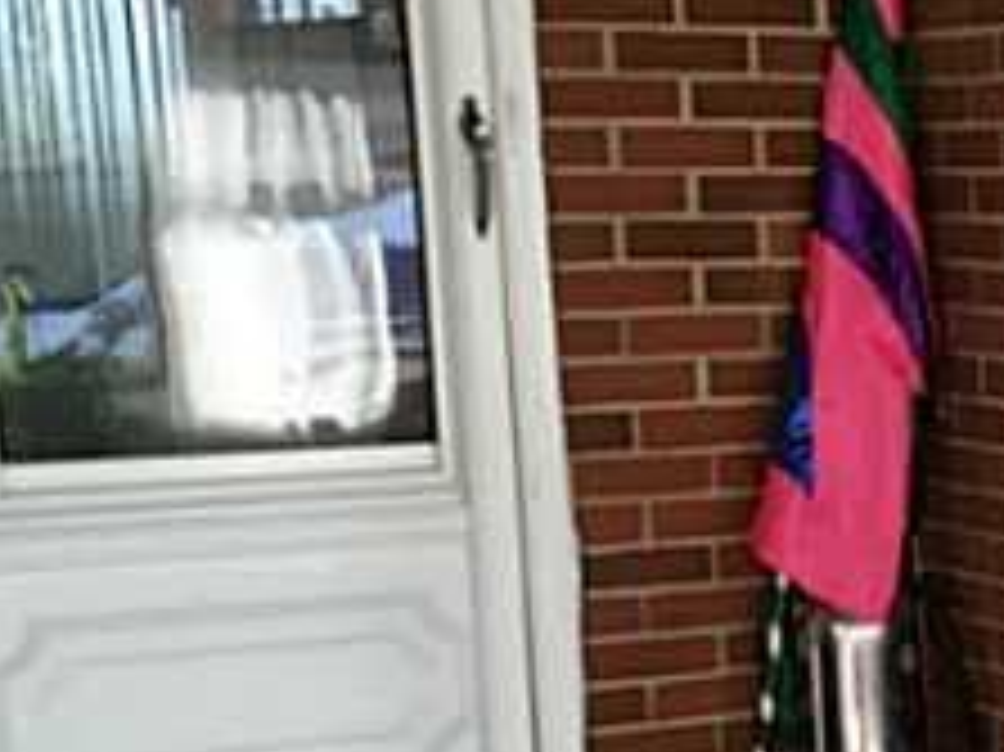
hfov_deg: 16.6
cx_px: 1648
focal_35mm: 104
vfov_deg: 14.1
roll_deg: +0.7
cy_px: 698
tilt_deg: -9.1
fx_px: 3015
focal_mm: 4.15
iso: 32
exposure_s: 1/30
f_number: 2.2
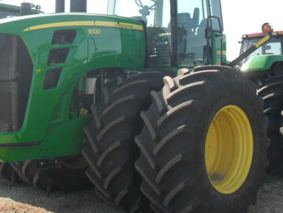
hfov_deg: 34.9
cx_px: 155
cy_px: 88
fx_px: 450
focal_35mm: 55
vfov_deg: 26.5
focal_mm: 6.2
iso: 100
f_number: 8.9
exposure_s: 1/60
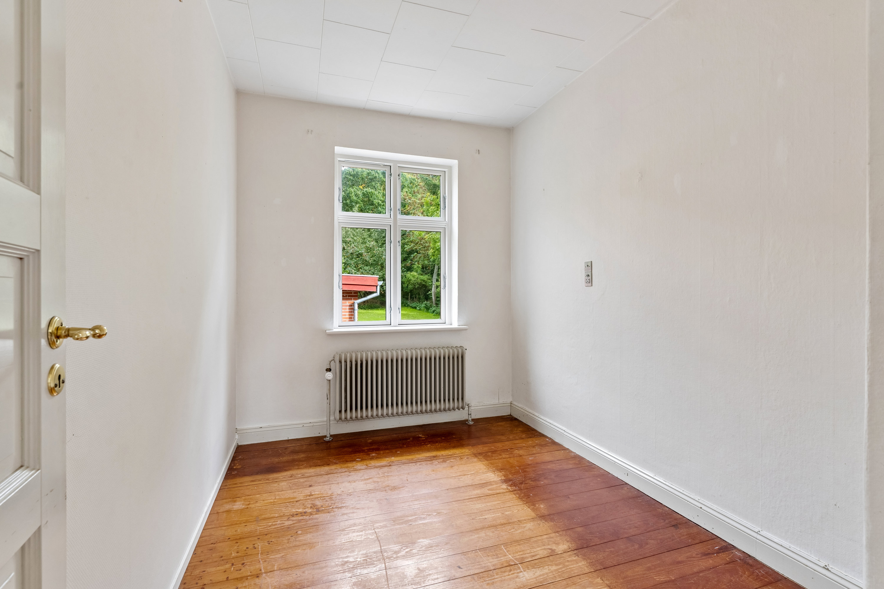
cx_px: 442
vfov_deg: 73.7
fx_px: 393
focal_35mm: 16
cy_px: 294
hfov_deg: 96.7
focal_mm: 16
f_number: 10
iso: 200
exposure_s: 1/15
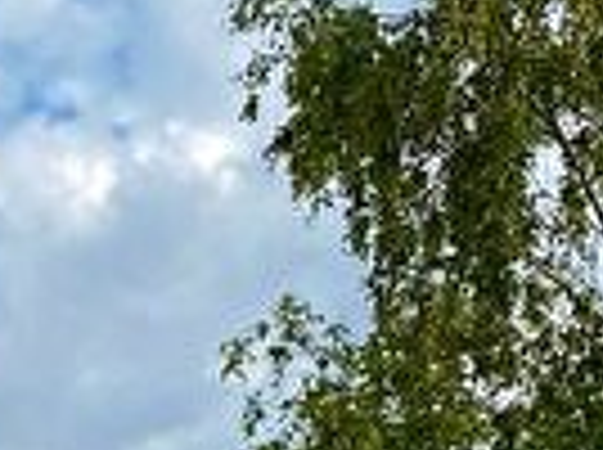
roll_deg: -1.2
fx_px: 2365
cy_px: 866
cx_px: -724
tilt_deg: +12.1
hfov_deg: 12.3
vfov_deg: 10.1
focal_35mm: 136
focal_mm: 4.25
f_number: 1.8
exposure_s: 1/2268
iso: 32
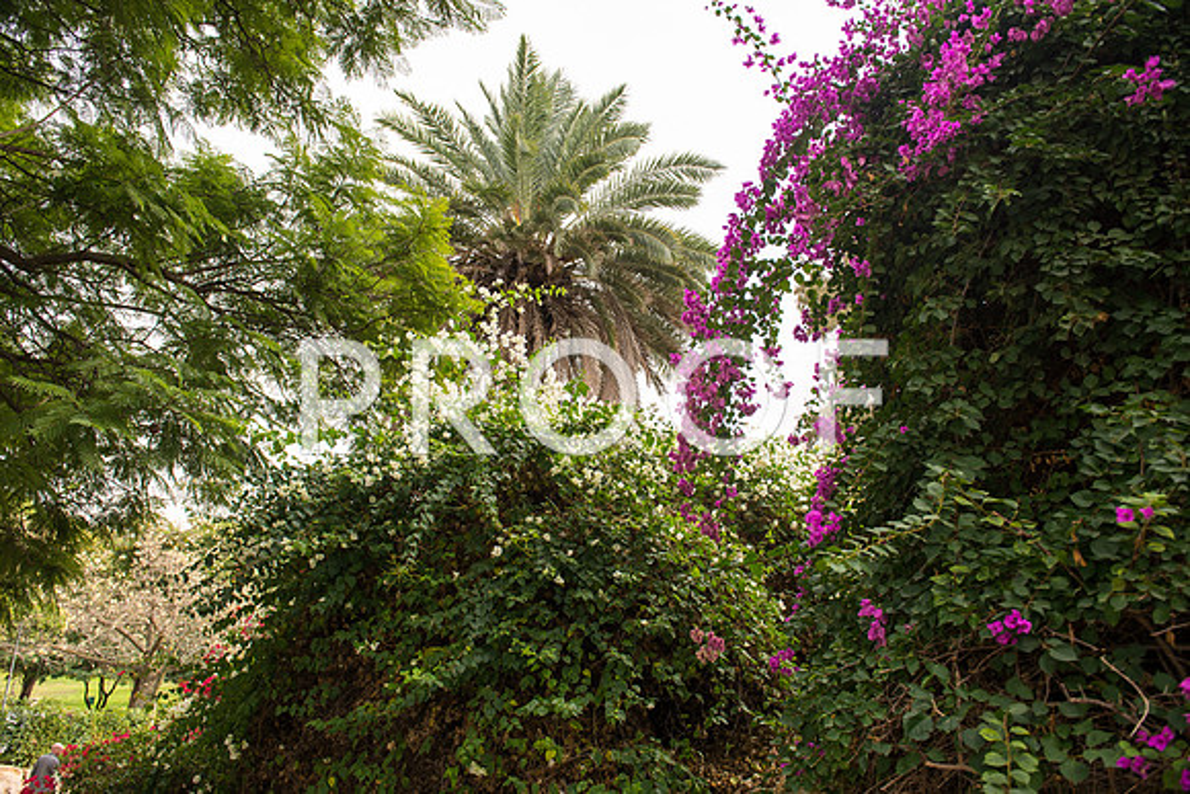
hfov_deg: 73.7
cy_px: 397
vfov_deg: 53.2
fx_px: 793
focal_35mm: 24
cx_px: 595
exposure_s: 1/250
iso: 100
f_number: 3.5
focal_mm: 24
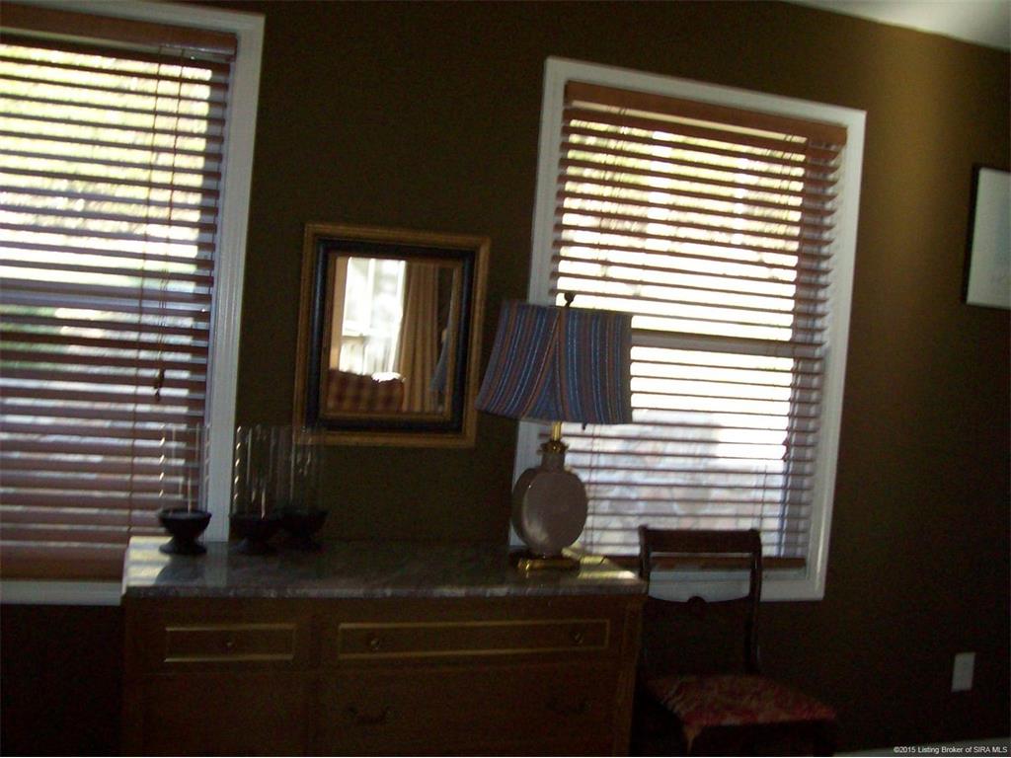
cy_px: 379
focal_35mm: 36
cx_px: 506
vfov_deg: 39.7
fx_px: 1051
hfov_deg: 51.4
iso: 200
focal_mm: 6
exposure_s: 1/64
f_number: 2.7
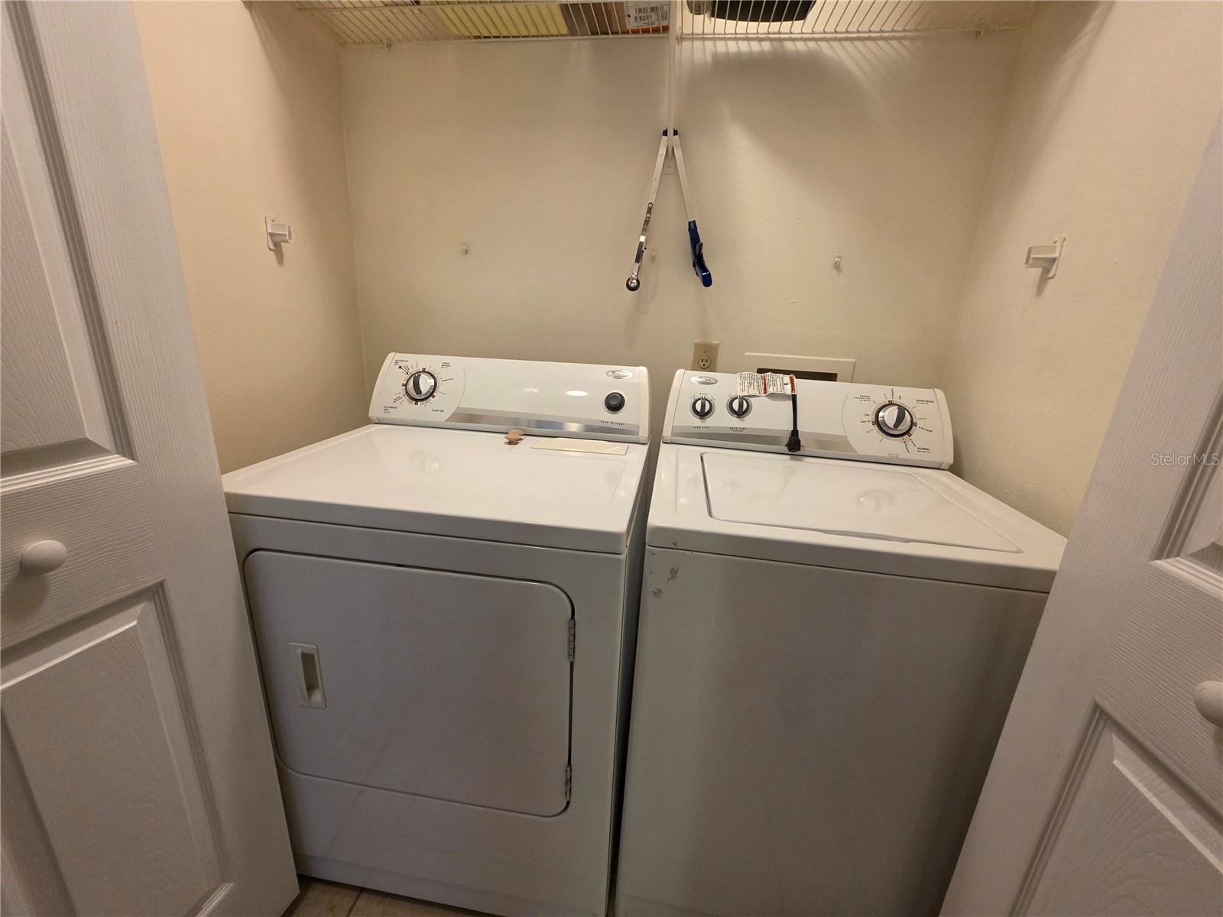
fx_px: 459
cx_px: 612
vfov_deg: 89.9
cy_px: 458
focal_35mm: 13
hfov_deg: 106.2
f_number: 1.9
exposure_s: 1/60
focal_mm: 2.2
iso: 250
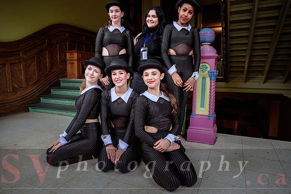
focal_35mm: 24
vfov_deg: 53.2
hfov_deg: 73.7
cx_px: 146
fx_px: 194
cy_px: 97
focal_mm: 24
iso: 800
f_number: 5
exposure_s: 1/250
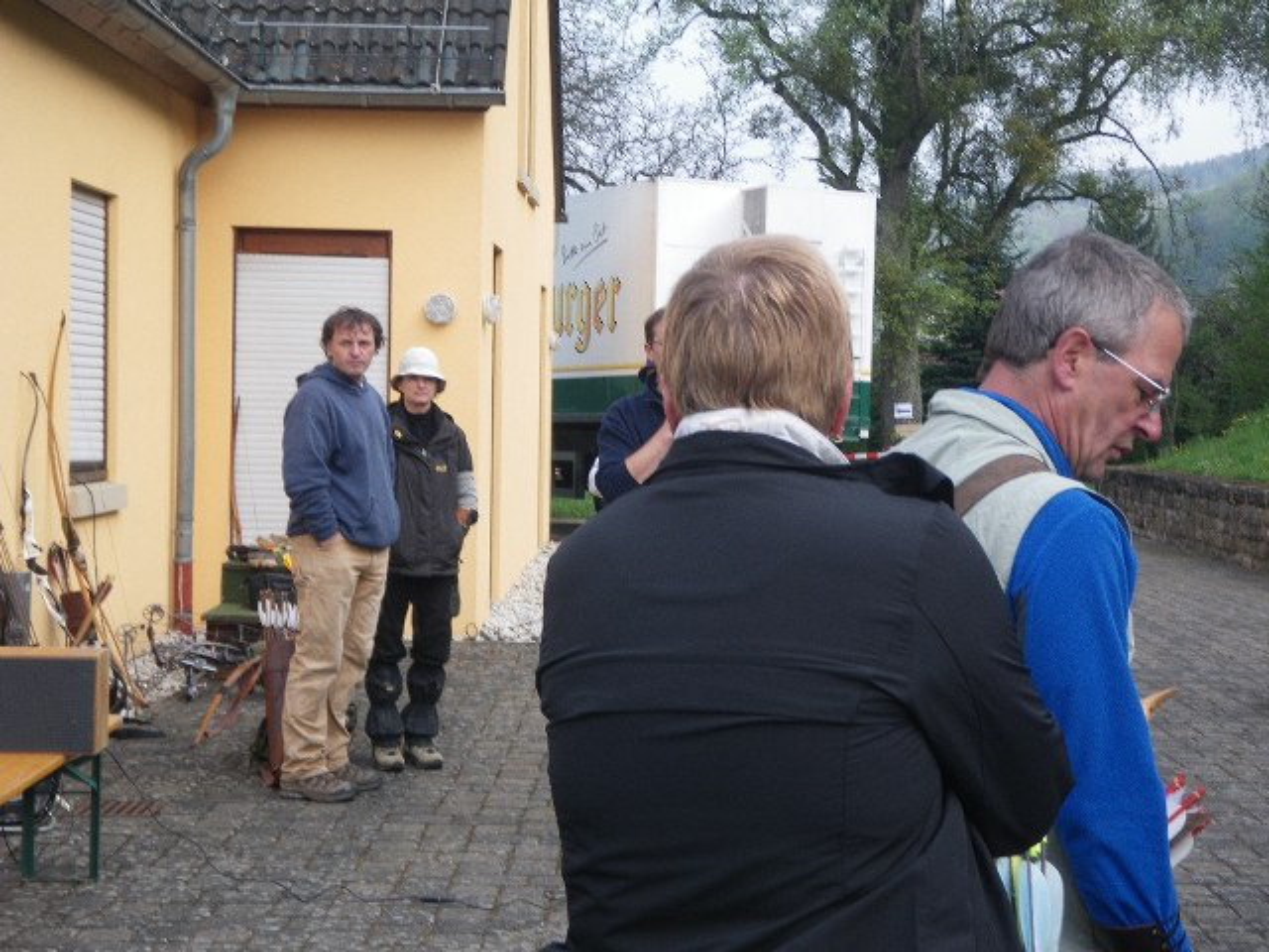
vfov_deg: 23.7
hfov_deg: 31.2
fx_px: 2273
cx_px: 634
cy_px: 476
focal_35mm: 62
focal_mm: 11.1
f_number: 4.6
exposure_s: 1/125
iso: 64
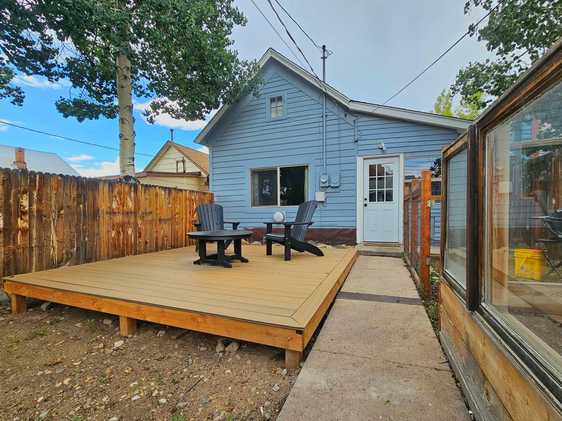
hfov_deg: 102.1
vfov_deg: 85.6
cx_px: 279
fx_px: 227
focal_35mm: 14
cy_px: 225
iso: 64
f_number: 2.2
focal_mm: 2.2
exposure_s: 1/909
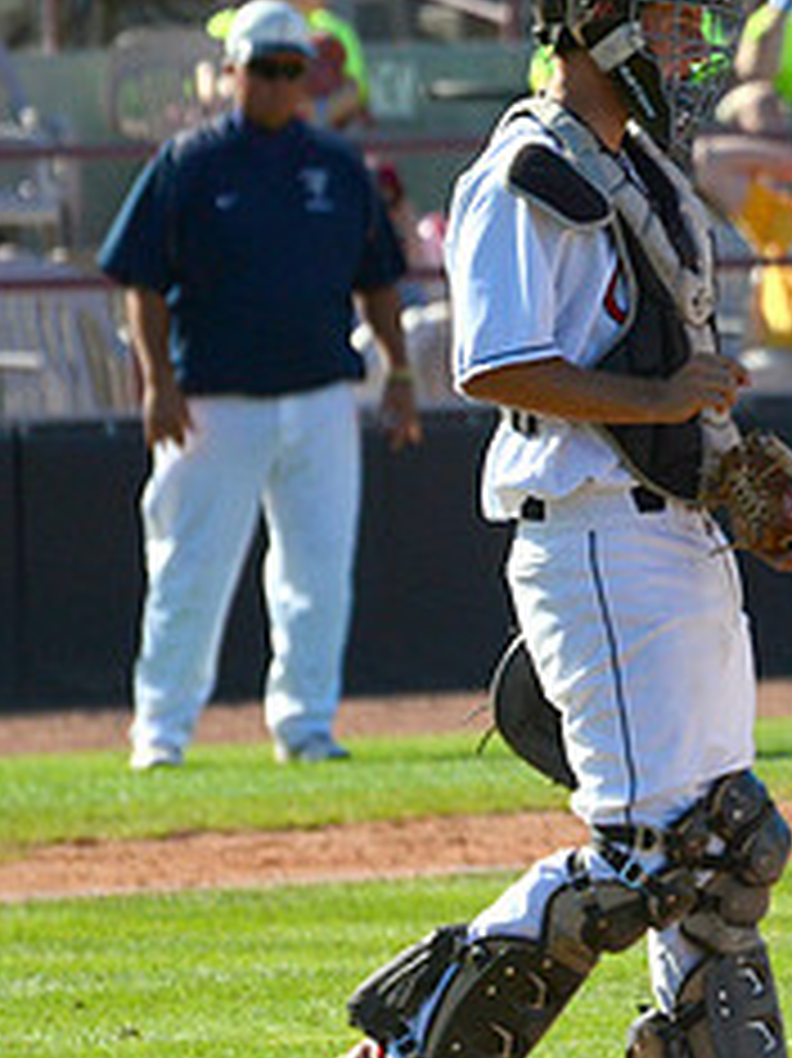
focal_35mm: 712
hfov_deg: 2.1
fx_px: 21740
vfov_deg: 2.8
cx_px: 1053
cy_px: 430
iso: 800
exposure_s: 1/8000
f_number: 5.3
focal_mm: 200
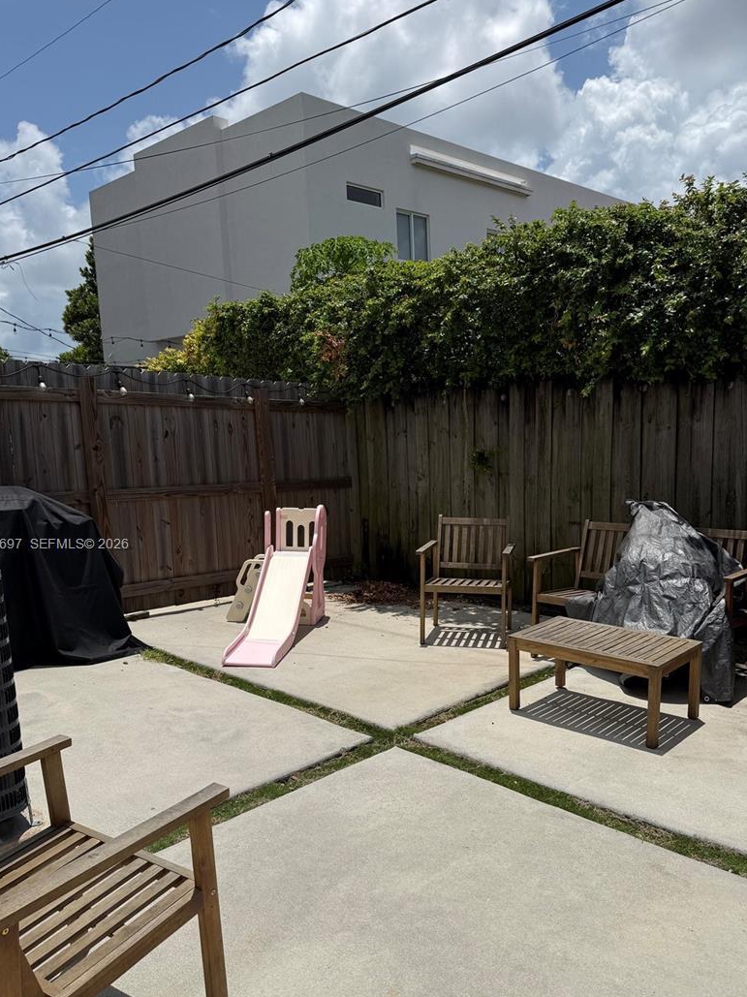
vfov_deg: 63.3
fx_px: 806
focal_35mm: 28
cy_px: 545
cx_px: 386
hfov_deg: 49.7
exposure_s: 1/10309
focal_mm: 6.76
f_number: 1.78
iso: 80
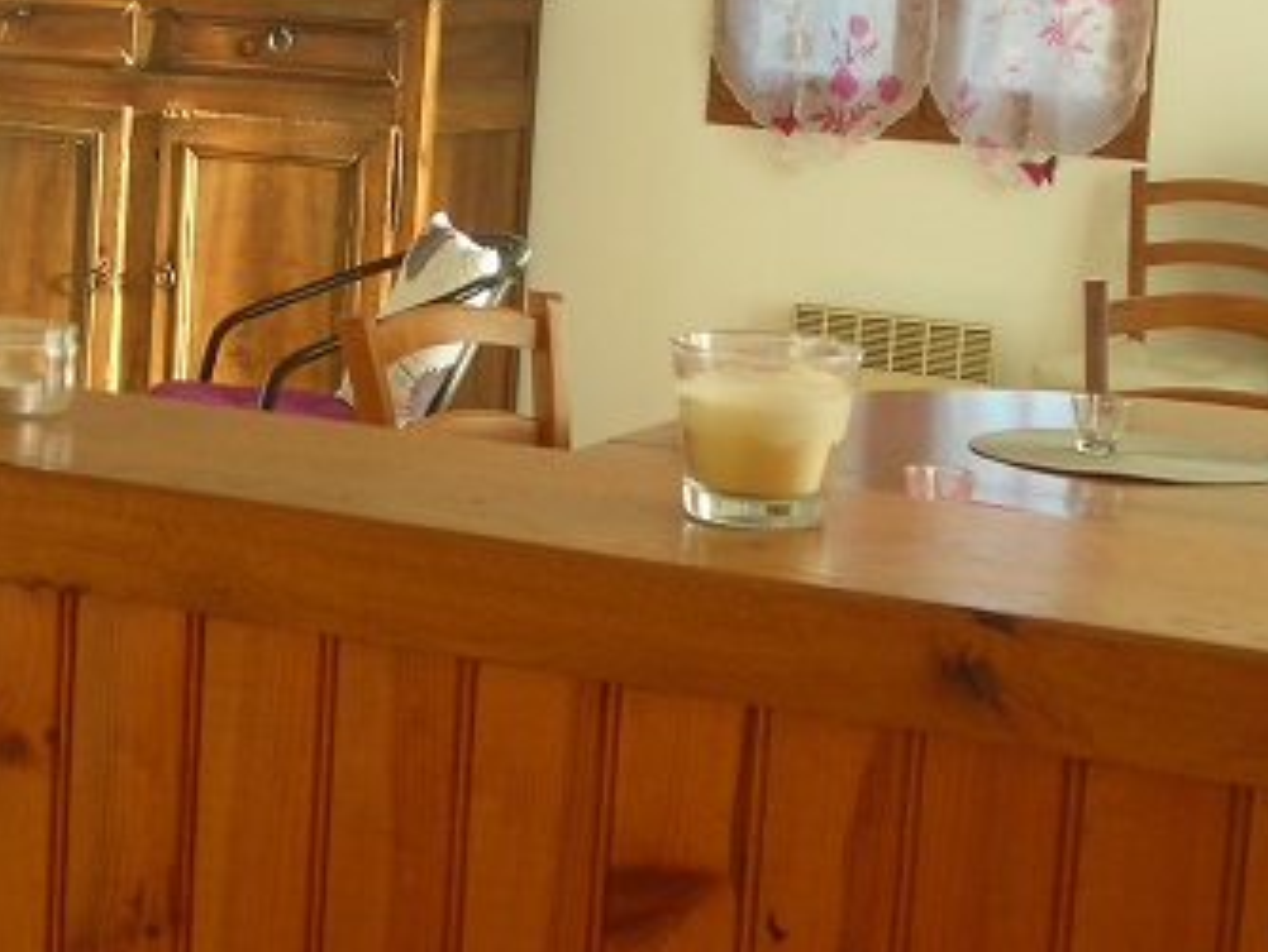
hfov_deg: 21.4
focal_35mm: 91
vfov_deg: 16.2
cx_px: 395
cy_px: 243
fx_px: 3336
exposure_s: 1/35.1
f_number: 3.2
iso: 50
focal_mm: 6.3
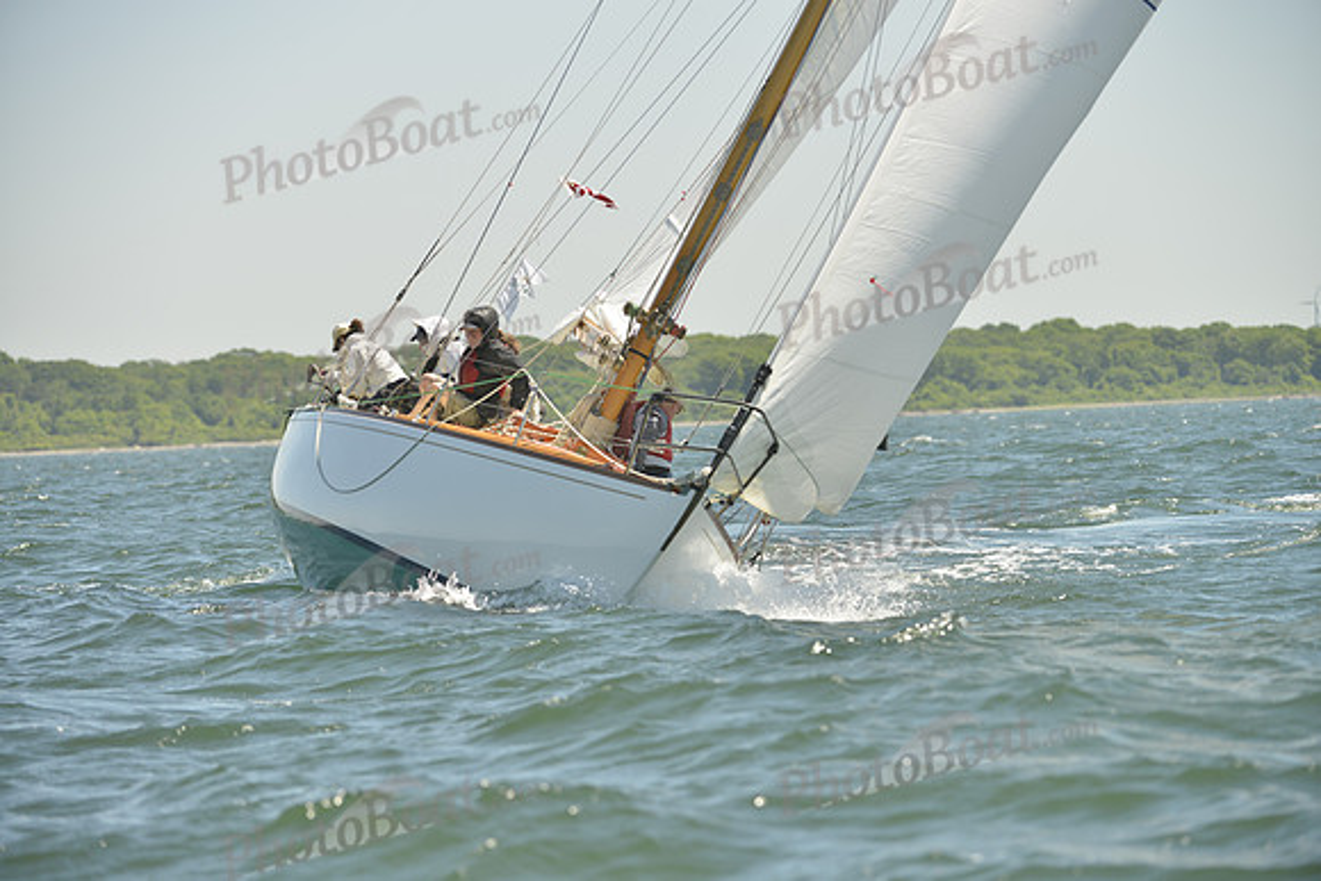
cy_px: 440
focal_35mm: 200
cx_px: 660
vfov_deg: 6.9
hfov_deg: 10.3
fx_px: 7340
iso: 200
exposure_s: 1/800
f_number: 4.5
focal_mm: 200
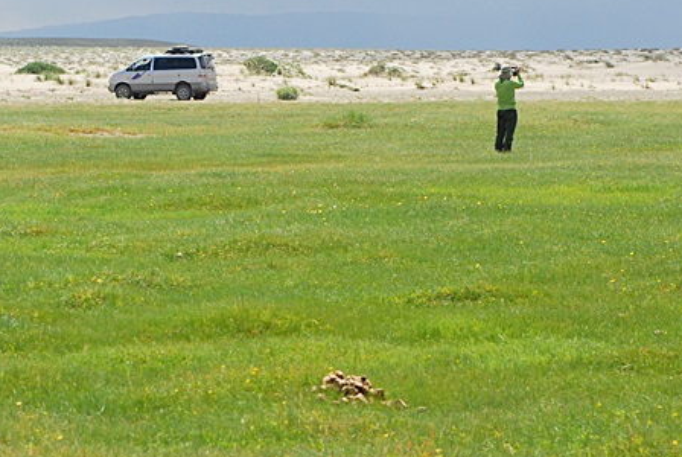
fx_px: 2542
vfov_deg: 10.3
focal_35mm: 134
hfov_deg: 15.3
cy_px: 251
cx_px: 338
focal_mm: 50
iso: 400
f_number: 5.6
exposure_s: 1/2500
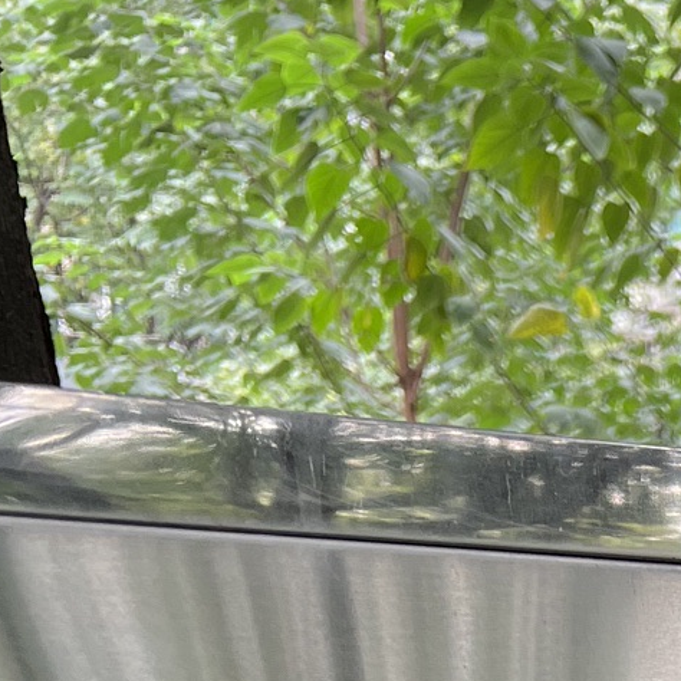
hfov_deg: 16.5
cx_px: 988
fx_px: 2159
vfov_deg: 15.3
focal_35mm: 97
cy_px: 1241
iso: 80
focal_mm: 5.7
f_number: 1.5
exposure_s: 1/121
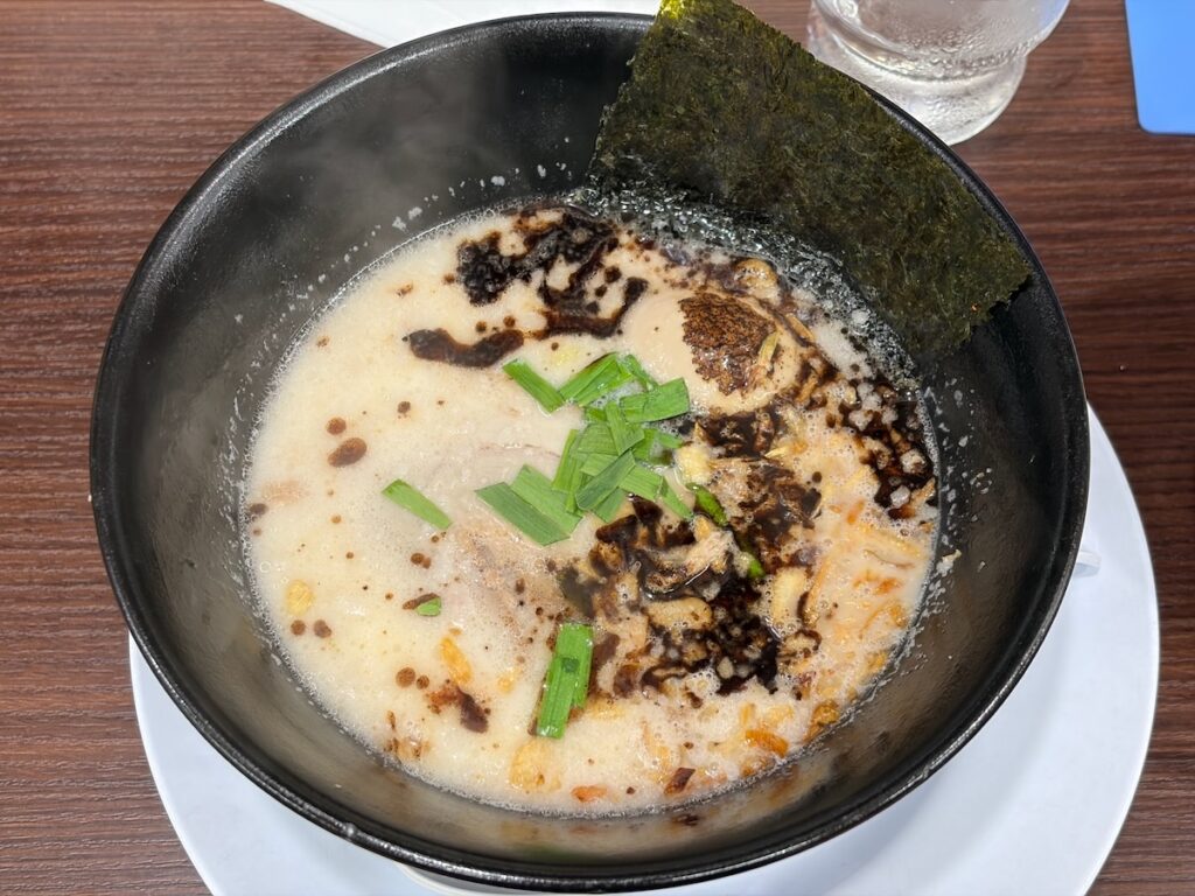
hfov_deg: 36.8
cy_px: 448
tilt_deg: -61.9
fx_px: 1795
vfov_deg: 28.0
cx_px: 598
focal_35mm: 52
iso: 64
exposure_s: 1/50
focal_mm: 5.96
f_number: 1.6
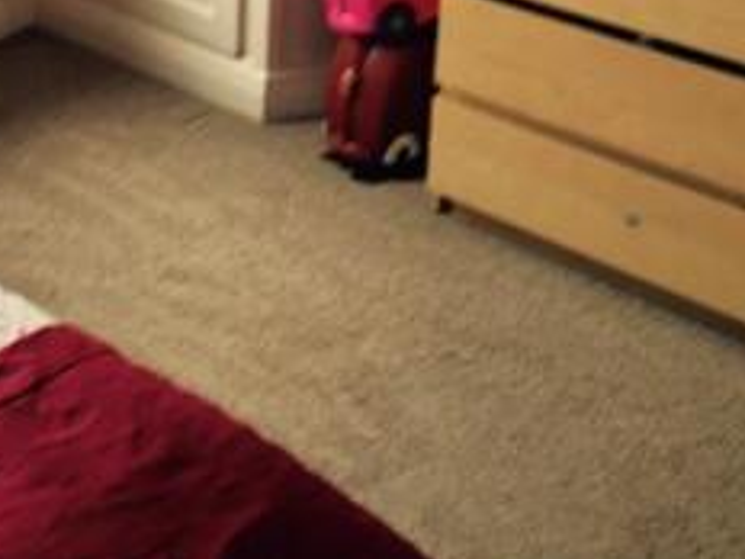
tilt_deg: -17.1
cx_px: 92
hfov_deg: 25.9
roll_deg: +0.0
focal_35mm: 73
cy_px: -133
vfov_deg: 18.9
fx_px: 1571
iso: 40
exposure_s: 1/60
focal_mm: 4.15
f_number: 2.2
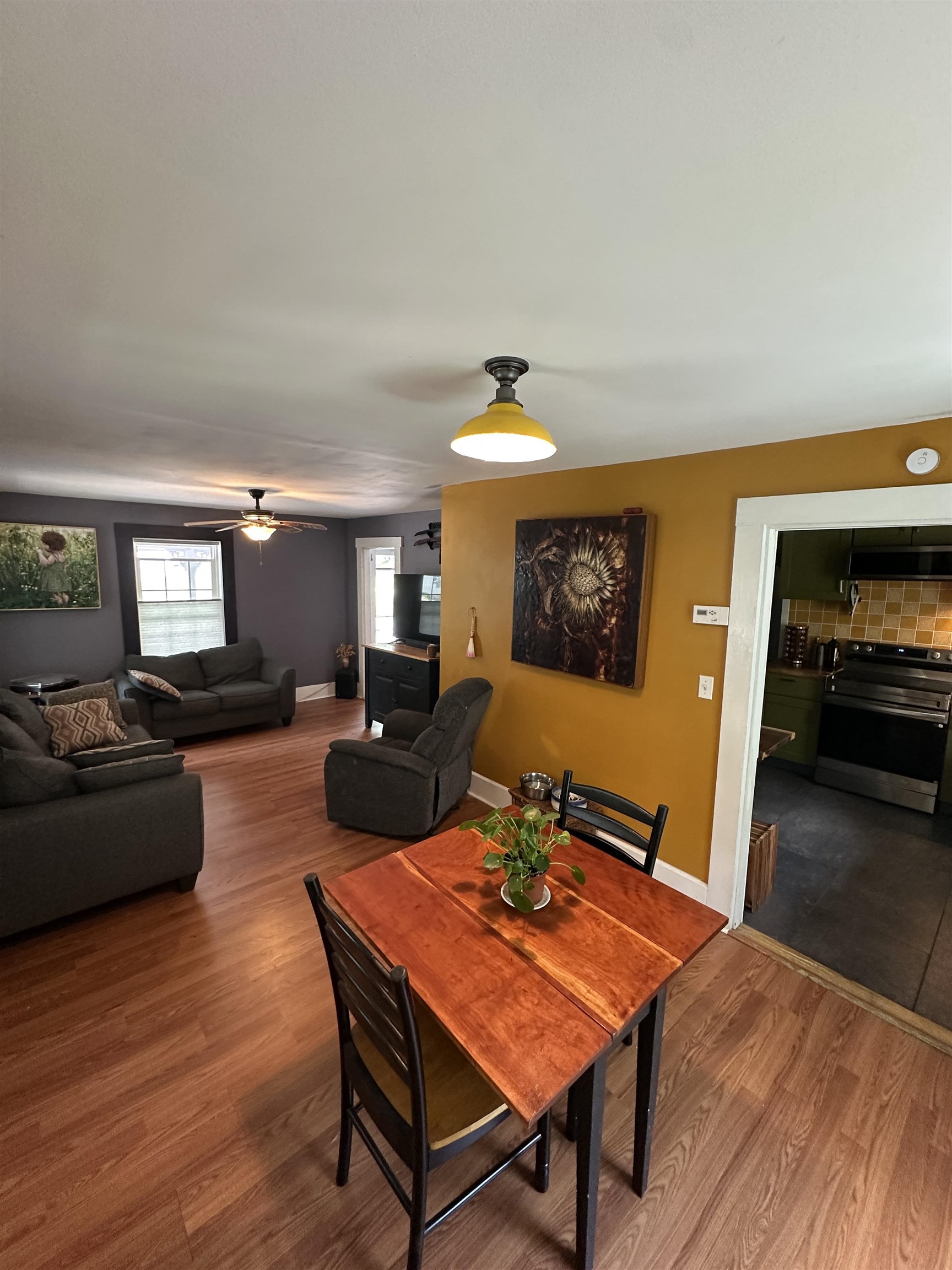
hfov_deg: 85.7
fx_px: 513
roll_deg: -1.0
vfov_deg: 102.1
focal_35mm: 14
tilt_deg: -6.4
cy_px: 635
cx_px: 476
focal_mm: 2.22
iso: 320
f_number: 2.2
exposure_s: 1/60
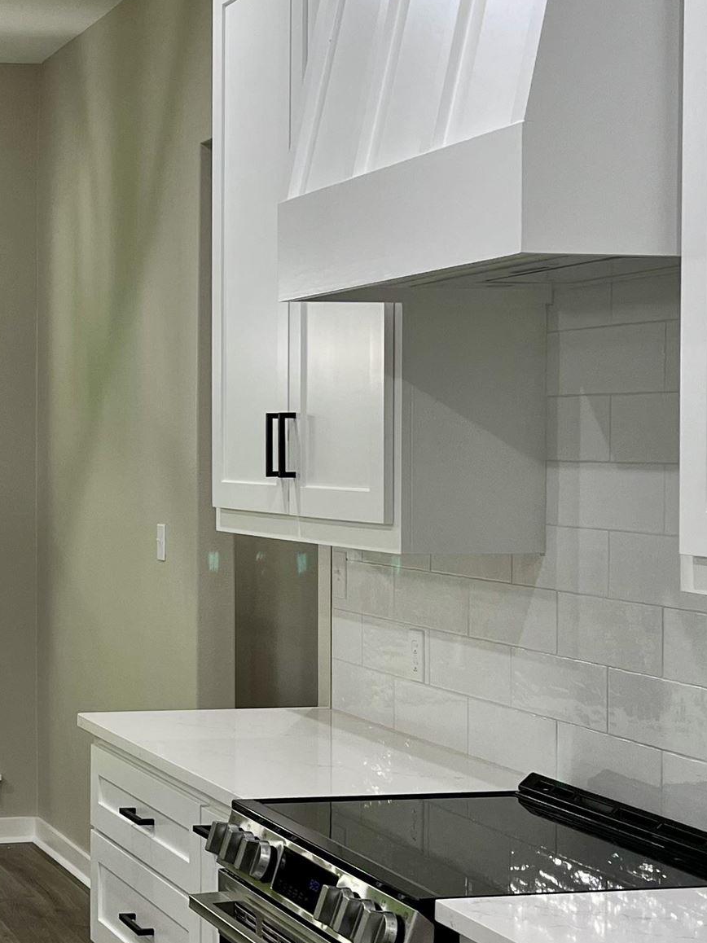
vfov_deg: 28.2
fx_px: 1880
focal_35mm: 69
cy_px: 447
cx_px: -59
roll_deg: +0.7
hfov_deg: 20.4
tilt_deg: -0.9
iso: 100
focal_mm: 5.1
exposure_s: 1/120
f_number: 1.6
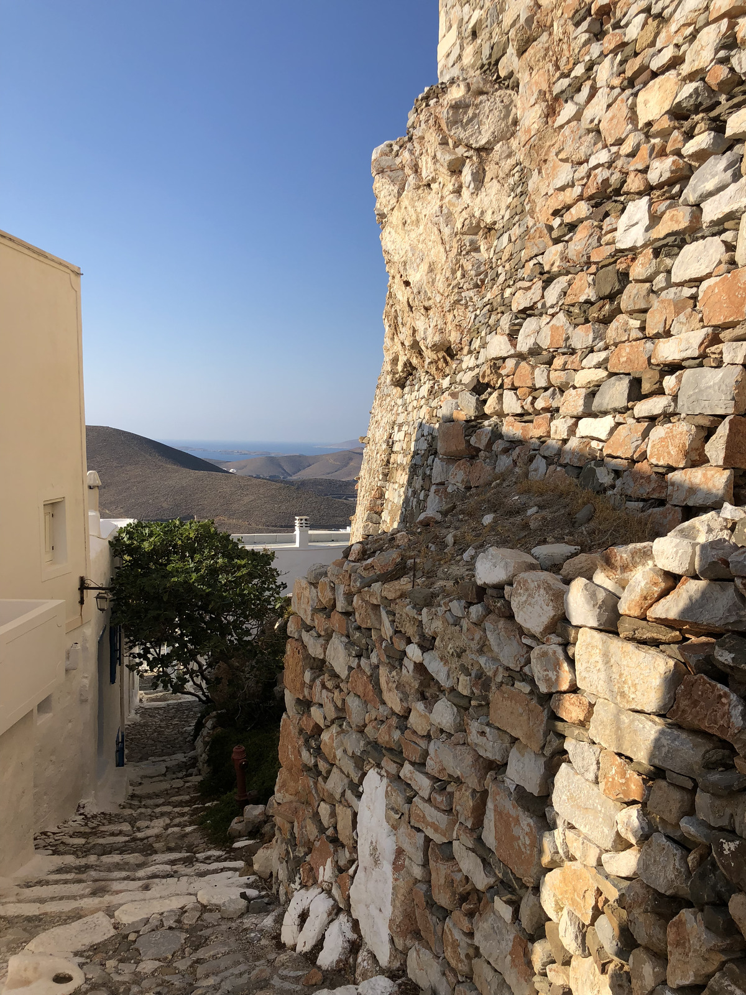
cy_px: 498
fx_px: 805
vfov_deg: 63.4
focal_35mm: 28
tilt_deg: -3.4
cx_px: 373
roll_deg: -0.7
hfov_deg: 49.7
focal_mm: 4
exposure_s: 1/2088
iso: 20
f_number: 1.8
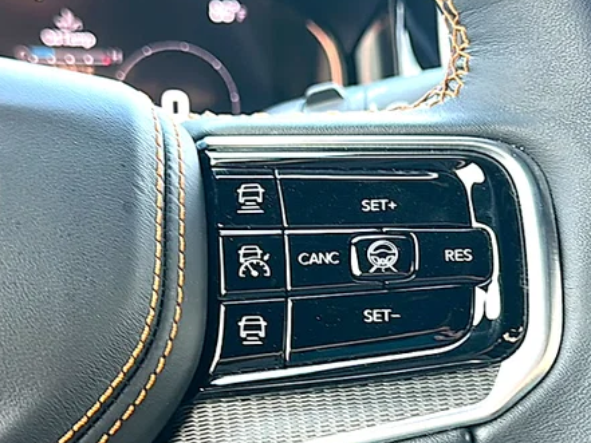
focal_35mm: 54
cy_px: 311
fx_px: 922
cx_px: 378
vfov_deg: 26.8
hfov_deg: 35.3
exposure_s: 1/60
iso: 80
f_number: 1.78
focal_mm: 6.86
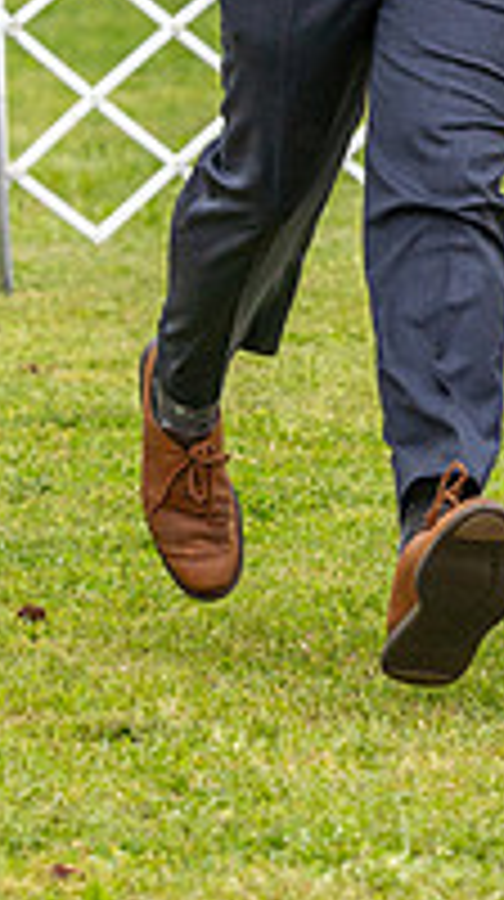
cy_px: 14
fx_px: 8534
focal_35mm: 358
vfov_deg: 6.0
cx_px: 497
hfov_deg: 3.4
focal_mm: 101
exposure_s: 1/640
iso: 400
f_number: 4.5
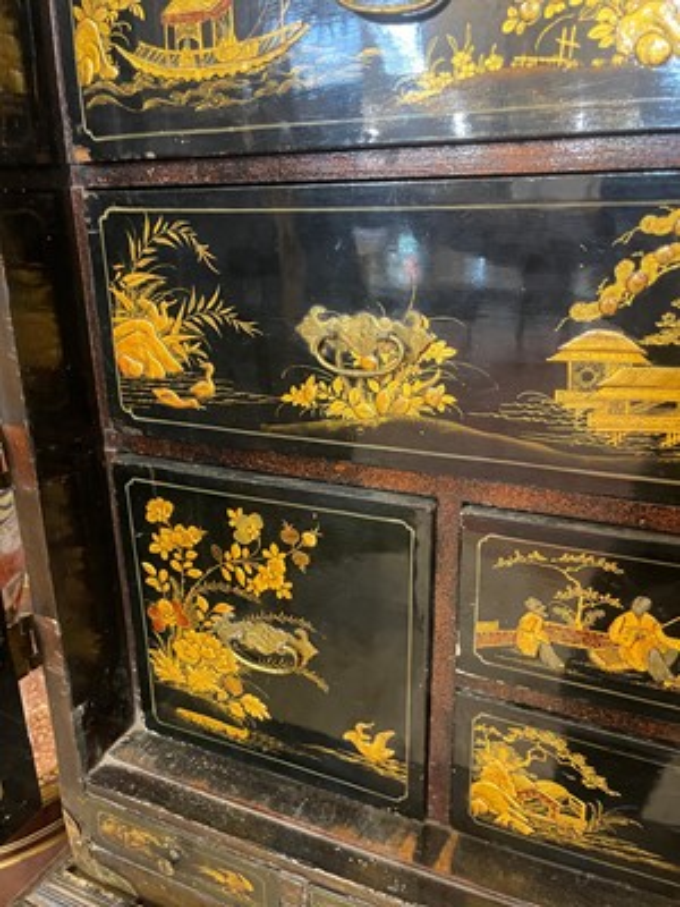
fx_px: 655
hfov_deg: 54.9
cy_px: 454
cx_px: 340
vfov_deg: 69.4
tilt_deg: -17.2
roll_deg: +1.1
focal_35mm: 25
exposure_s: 1/33
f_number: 1.6
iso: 500
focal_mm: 5.1
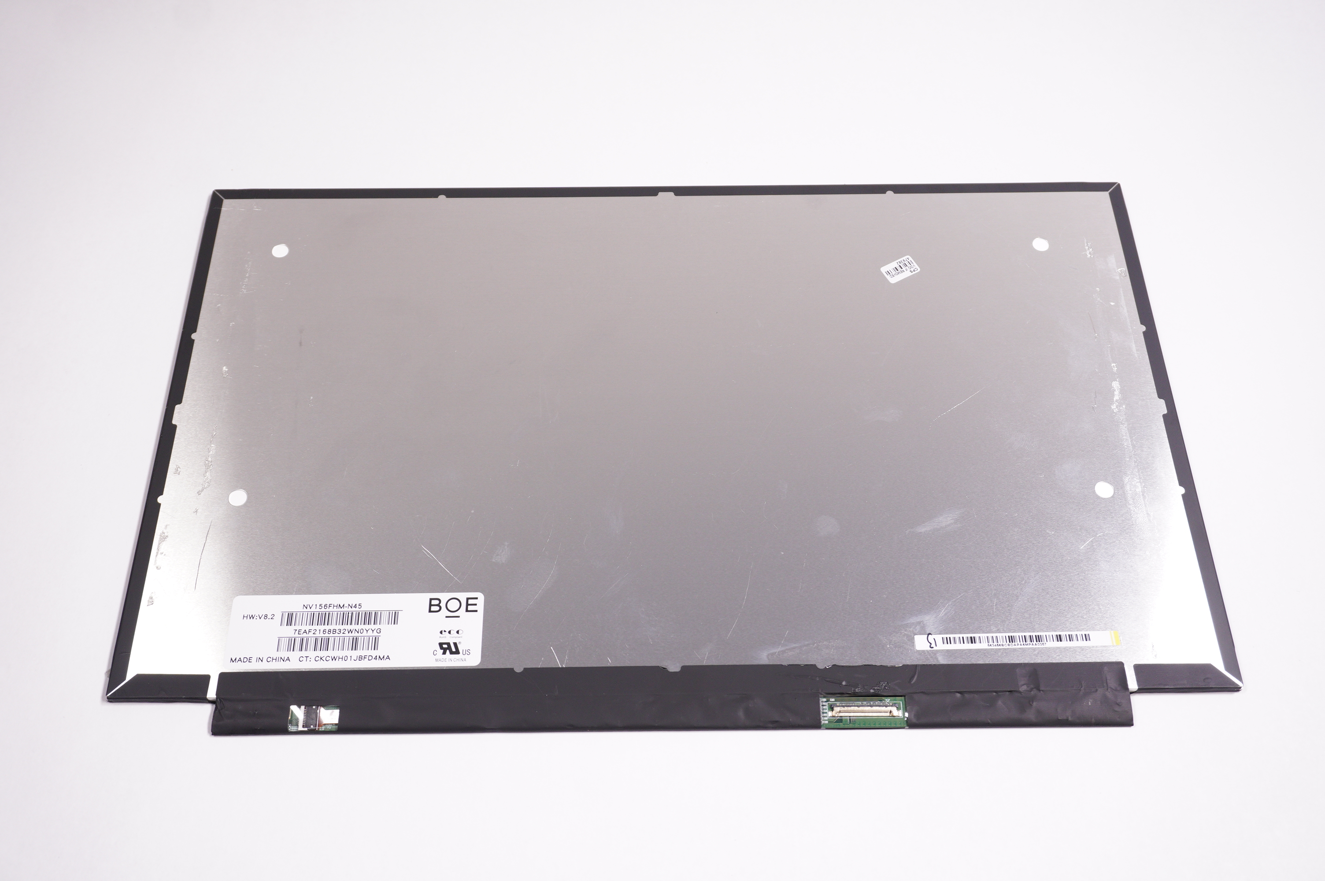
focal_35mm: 34
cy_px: 440
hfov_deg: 55.1
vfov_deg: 38.3
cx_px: 662
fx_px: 1269
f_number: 5.6
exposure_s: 1/200
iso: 500
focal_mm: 23
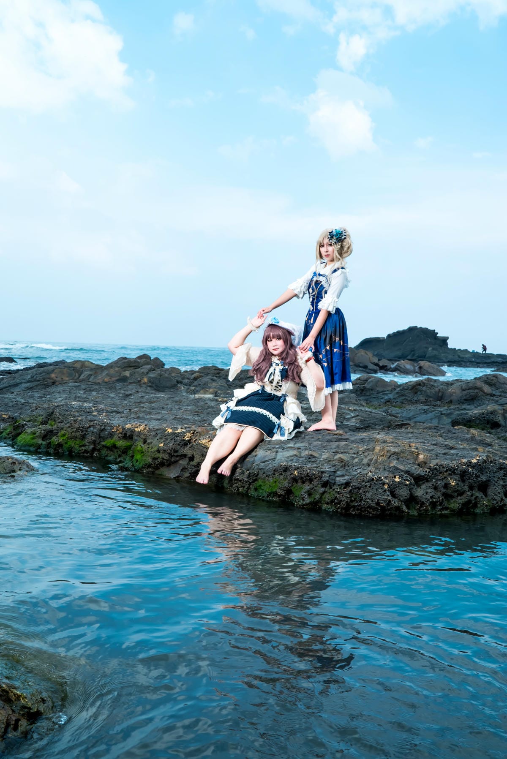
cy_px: 380
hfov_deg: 37.9
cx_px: 254
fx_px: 738
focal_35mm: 35
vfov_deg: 54.4
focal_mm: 35
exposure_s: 1/100
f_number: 9
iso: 100
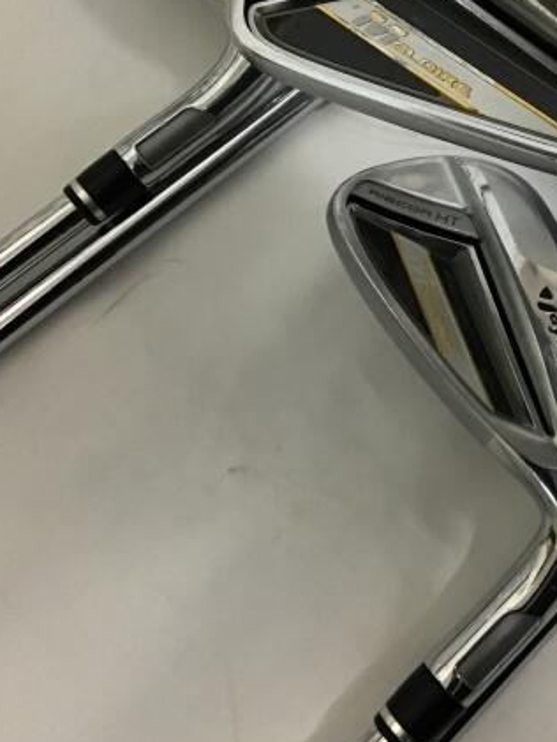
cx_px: 451
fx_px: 1137
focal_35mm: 53
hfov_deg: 27.0
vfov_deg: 35.8
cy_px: 243
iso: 160
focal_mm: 3.3
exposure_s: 1/33
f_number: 2.4
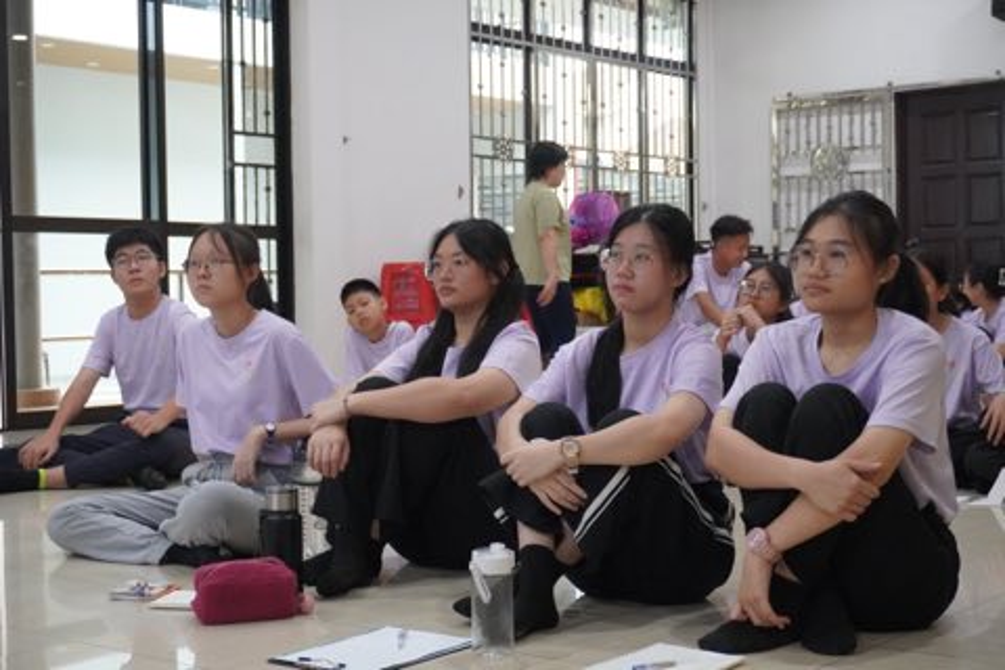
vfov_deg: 24.4
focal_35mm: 56
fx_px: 1549
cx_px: 502
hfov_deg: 35.9
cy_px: 335
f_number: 5.6
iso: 5000
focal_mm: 37
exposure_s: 1/160
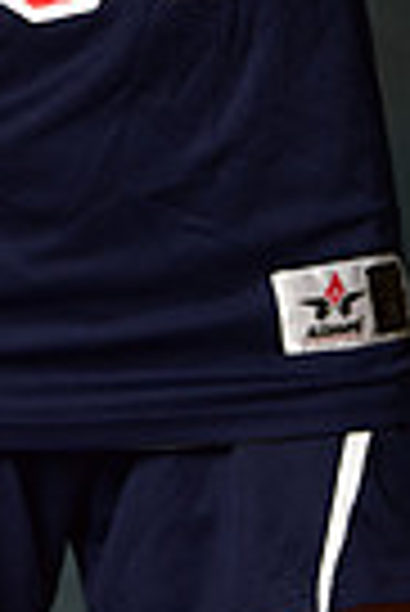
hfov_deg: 2.9
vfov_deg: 4.3
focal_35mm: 476
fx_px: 8110
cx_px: 38
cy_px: -432
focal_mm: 112
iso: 200
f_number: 4.5
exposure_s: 1/200
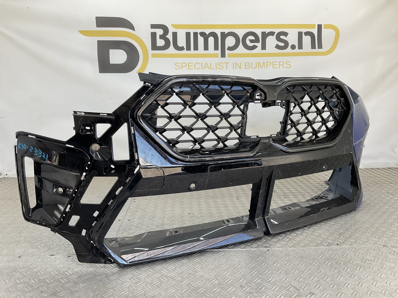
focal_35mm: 29
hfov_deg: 61.7
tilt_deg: -10.5
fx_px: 333
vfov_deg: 48.2
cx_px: 199
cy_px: 149
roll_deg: -0.9
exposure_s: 1/124
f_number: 1.8
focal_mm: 3
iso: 16
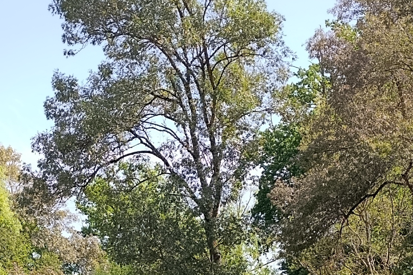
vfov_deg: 16.5
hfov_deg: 25.7
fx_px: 906
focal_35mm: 79
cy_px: 340
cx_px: 194
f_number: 1.65
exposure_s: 1/240
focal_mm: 6.11
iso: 50
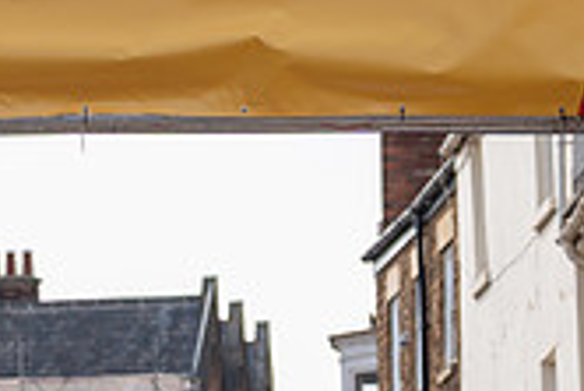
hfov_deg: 4.7
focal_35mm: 427
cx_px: -629
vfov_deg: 3.2
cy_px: 698
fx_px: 6933
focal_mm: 82
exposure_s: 1/1000
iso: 125
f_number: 4
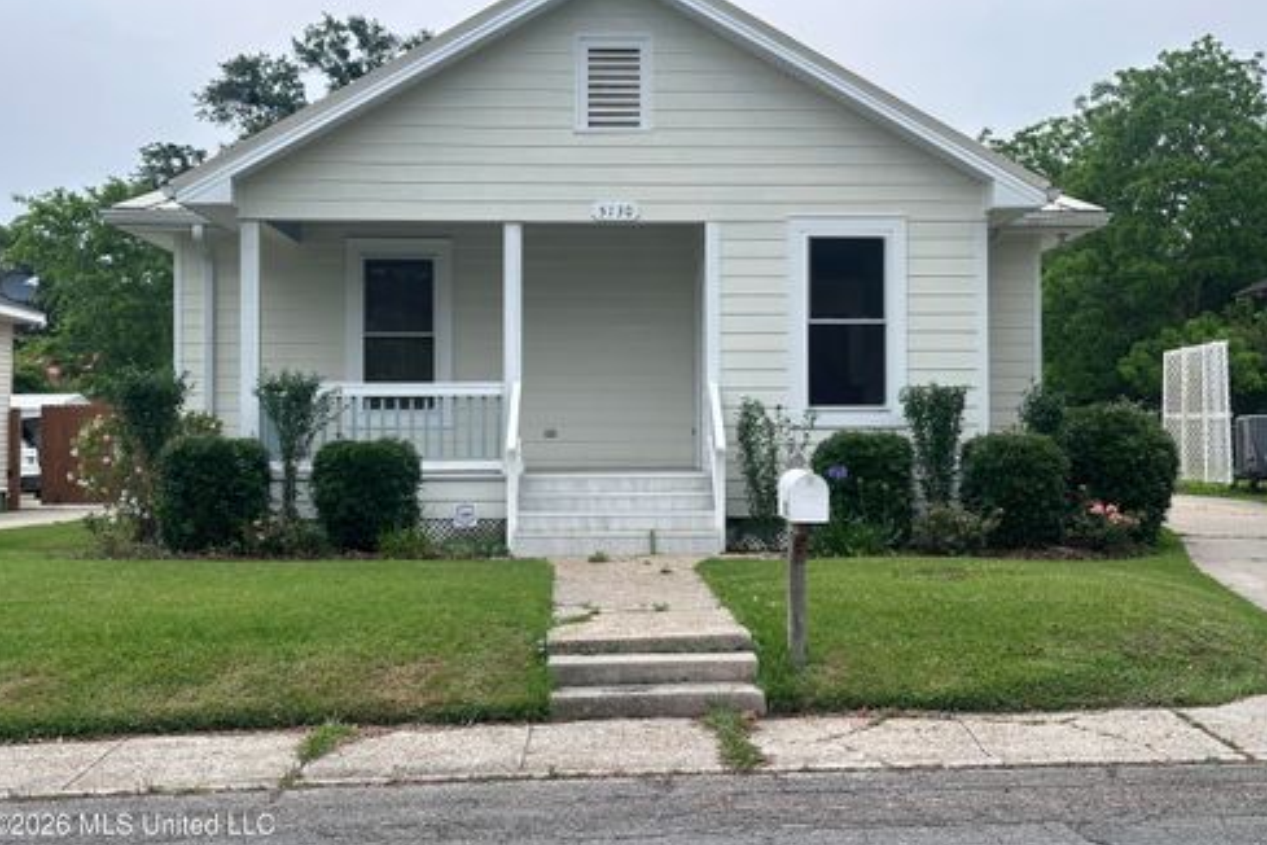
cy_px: 382
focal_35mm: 51
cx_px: 635
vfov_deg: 26.5
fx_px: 1795
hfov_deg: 38.9
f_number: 1.78
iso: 64
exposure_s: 1/980
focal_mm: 6.86
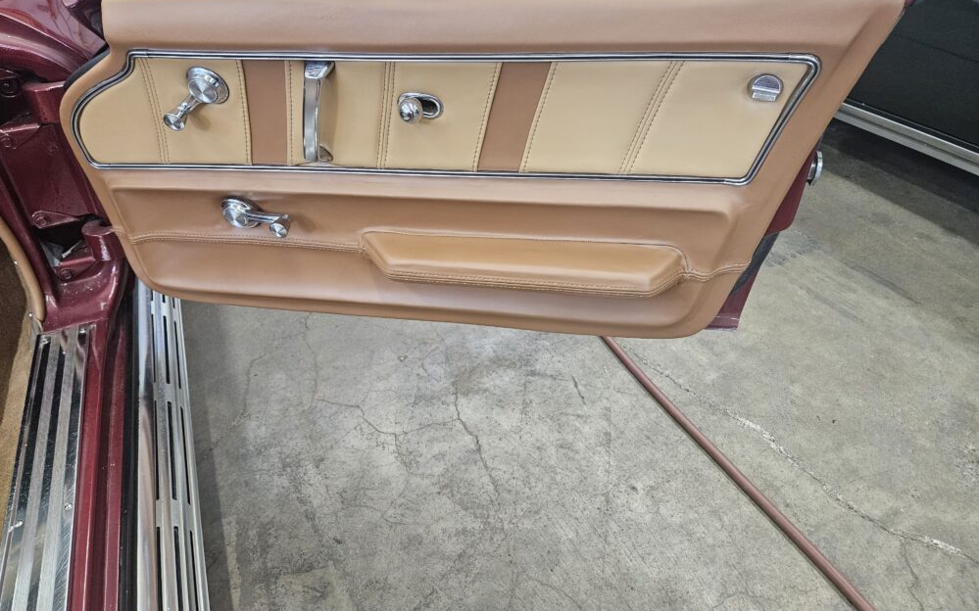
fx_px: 667
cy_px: 244
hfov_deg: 72.5
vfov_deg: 49.0
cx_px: 478
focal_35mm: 25
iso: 500
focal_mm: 5.4
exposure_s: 1/120
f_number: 1.8
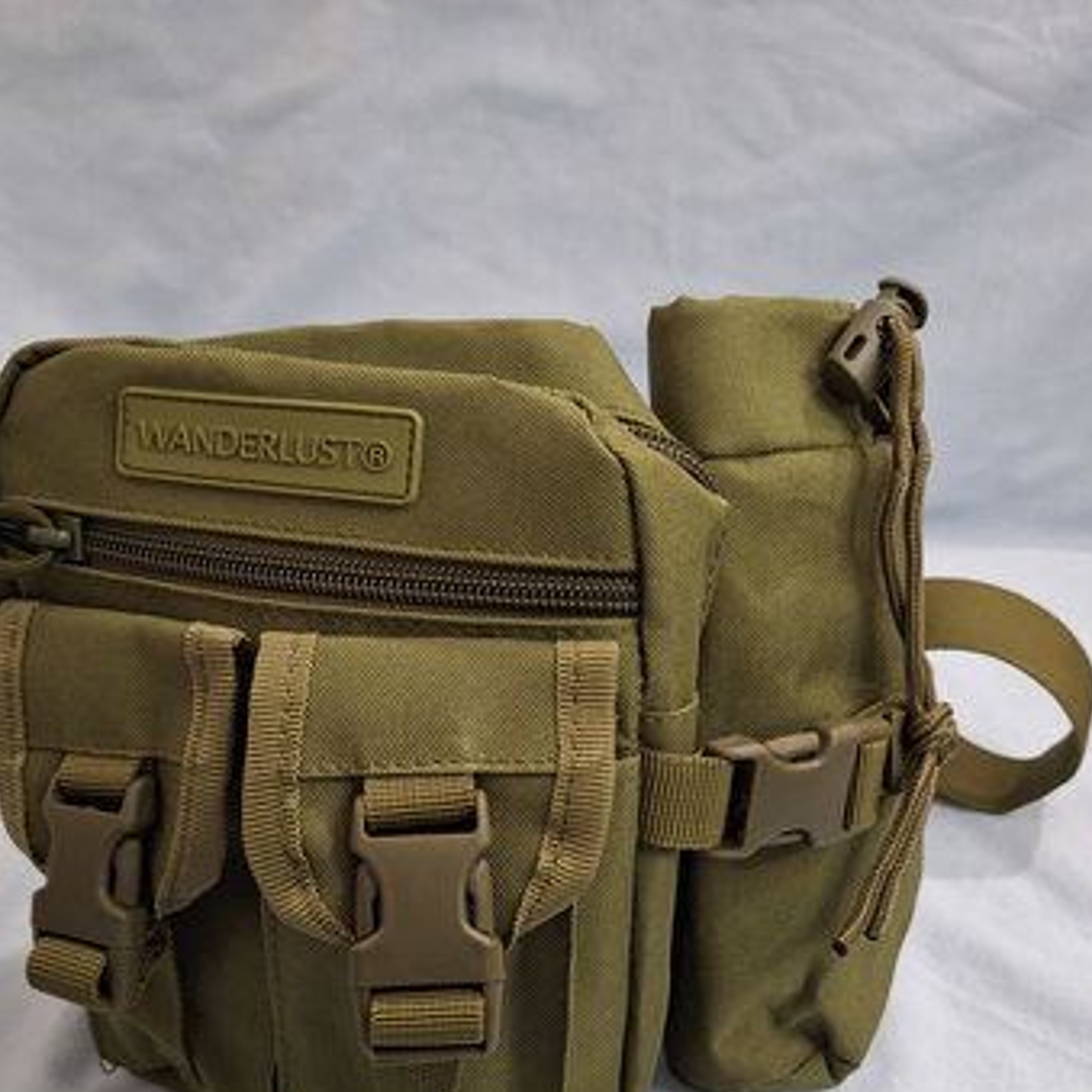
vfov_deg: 49.9
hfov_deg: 51.0
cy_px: 755
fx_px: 1142
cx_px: 486
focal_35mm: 32
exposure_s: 1/20
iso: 400
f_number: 1.8
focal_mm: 5.54
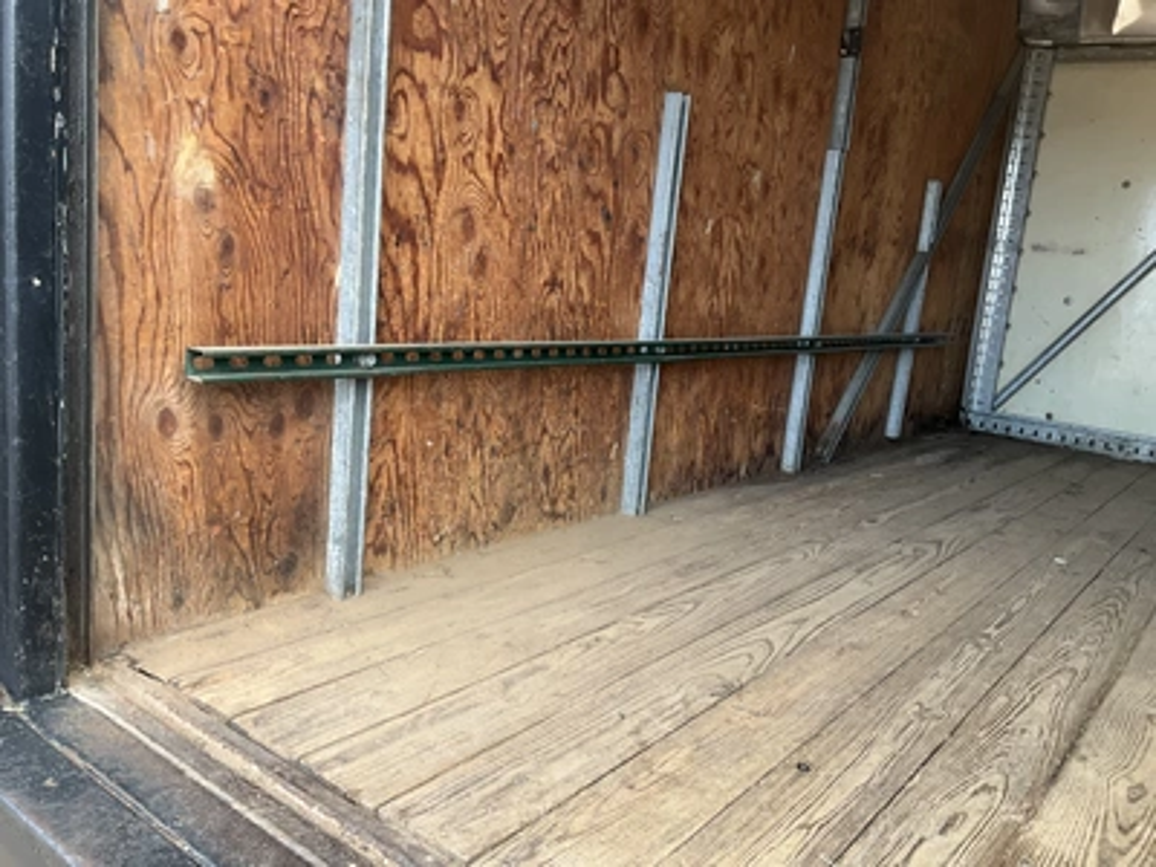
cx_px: 578
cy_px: 434
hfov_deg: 61.7
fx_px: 968
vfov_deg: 48.2
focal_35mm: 29
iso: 20
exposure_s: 1/122
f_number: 1.8
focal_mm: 3
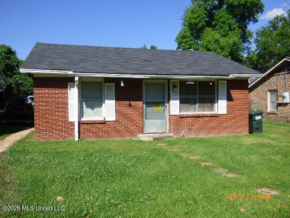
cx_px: 145
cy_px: 109
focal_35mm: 30
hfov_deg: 60.0
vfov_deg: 46.8
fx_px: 251
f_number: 3.3
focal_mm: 5.29
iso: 100
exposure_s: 1/1000
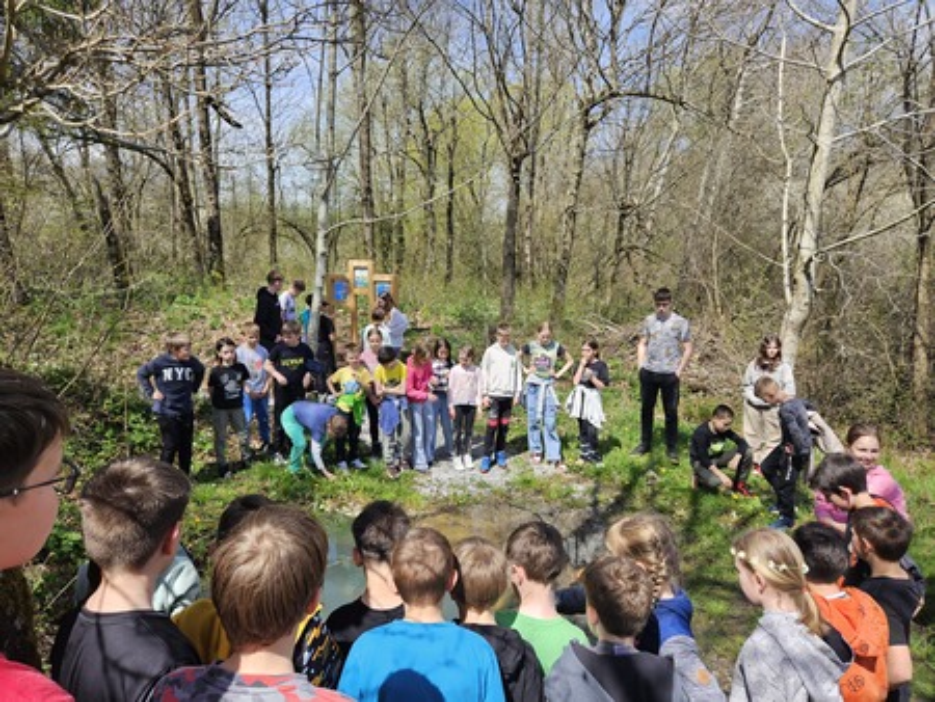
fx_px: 622
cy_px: 351
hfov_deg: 73.9
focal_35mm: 23
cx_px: 468
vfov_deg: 58.9
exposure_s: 1/799
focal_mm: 5.4
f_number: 1.8
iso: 25
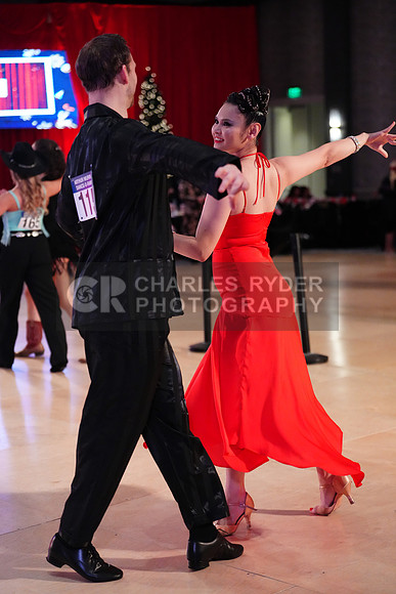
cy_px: 297
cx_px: 198
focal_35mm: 70
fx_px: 1154
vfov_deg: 28.8
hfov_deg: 19.5
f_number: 2.8
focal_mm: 70
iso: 5000
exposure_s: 1/500
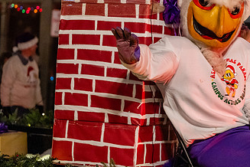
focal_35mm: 124
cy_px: 51
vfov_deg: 11.0
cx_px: 221
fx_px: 861
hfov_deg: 16.3
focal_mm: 70
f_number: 2.8
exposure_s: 1/200
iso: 4000
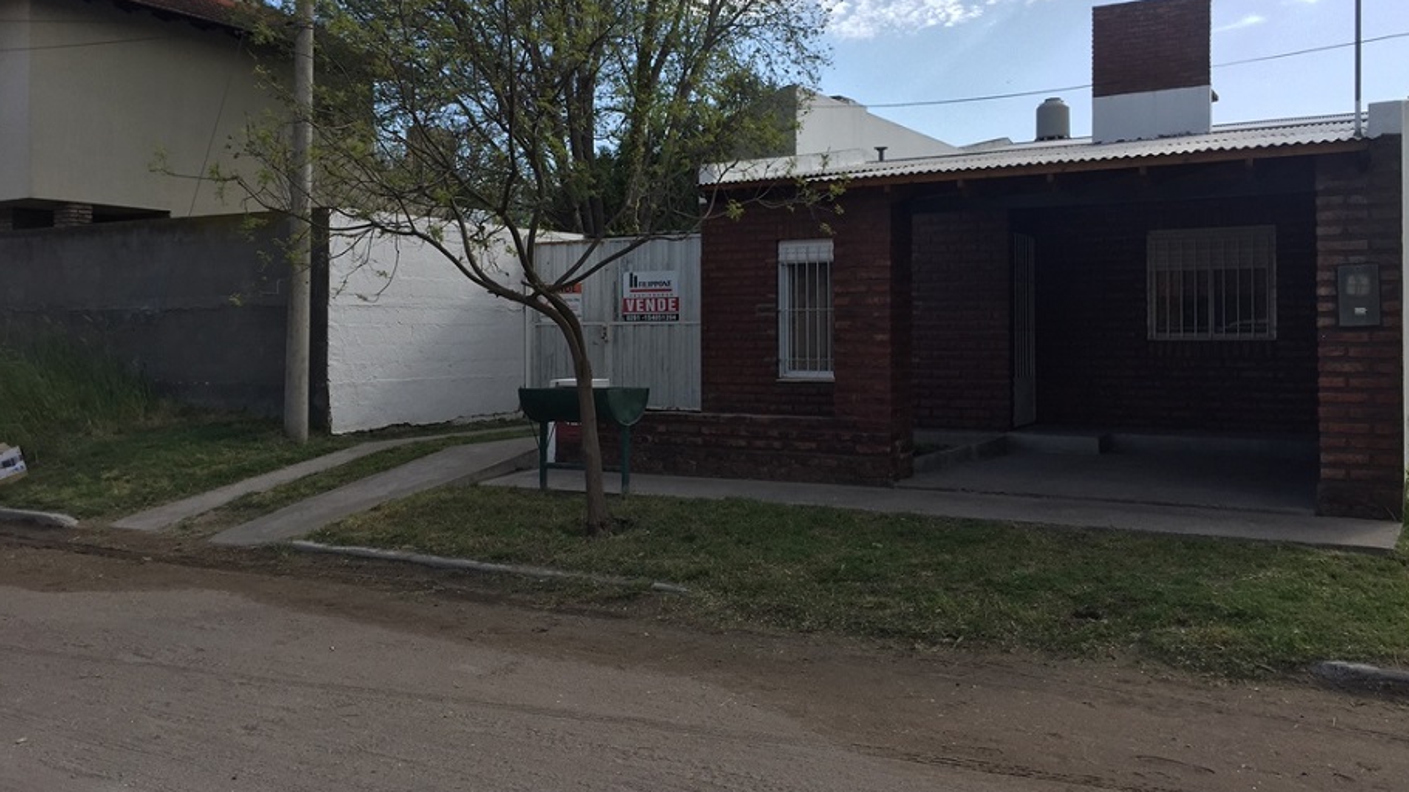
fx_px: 1195
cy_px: 323
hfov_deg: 61.0
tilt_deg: +1.5
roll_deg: +0.2
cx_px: 707
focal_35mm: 32
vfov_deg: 36.5
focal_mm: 4.15
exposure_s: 1/2083
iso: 32
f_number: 2.2
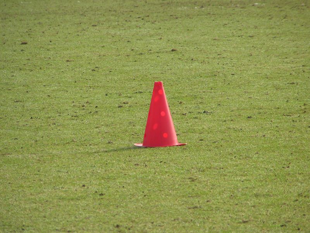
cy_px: 116
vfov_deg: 3.9
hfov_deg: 5.2
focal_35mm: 380
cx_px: 155
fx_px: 3403
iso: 50
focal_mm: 58
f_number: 3.5
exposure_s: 1/500
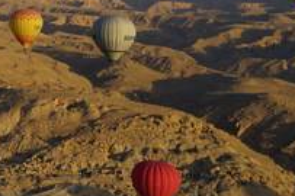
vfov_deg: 13.0
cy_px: -23
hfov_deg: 17.5
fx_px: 843
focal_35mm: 103
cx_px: -166
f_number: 11
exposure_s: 1/125
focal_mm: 29
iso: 100
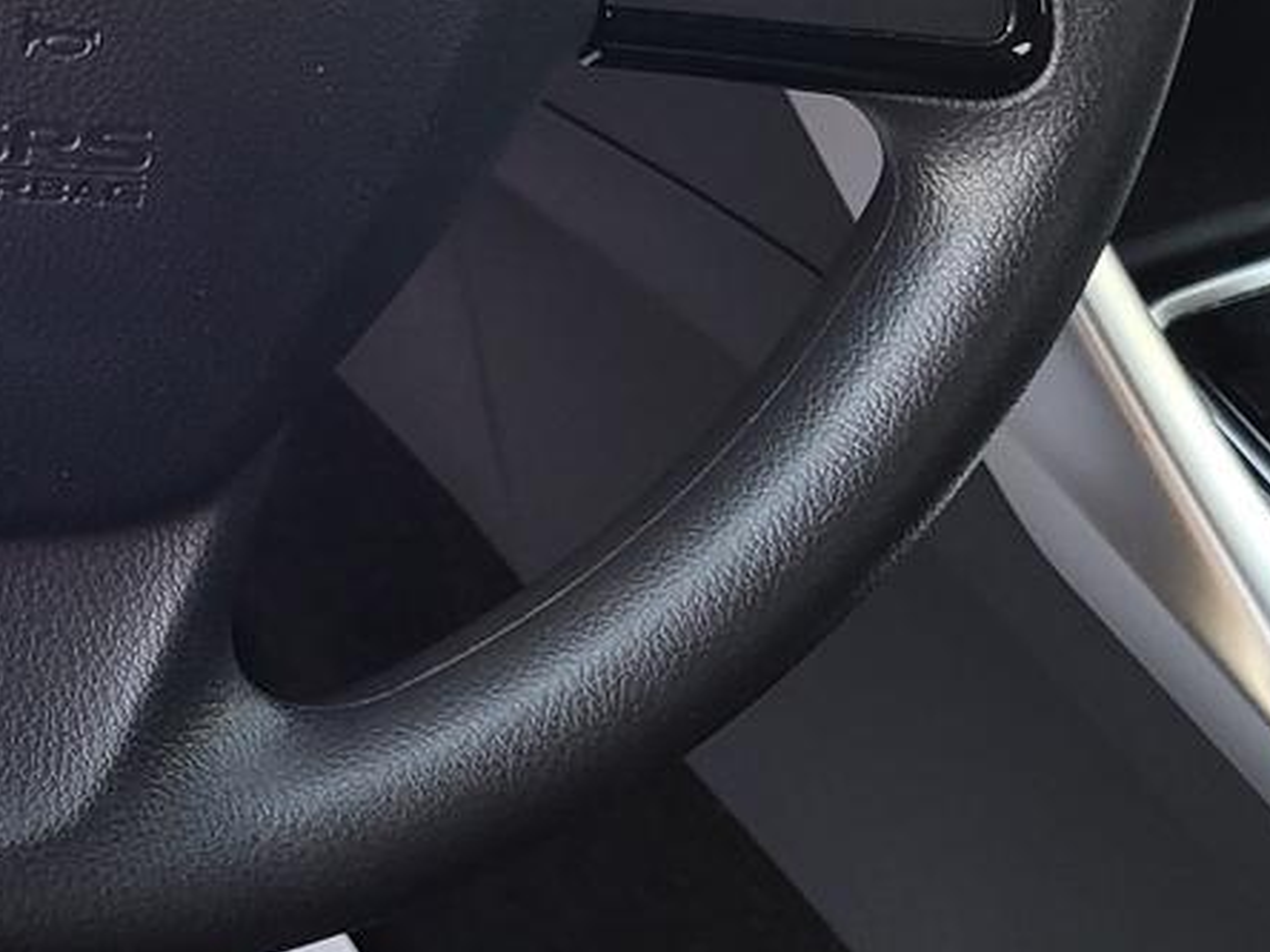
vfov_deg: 18.4
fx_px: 2752
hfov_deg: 23.7
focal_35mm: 75
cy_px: -257
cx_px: -249
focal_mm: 5.4
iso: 160
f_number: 1.8
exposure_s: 1/40
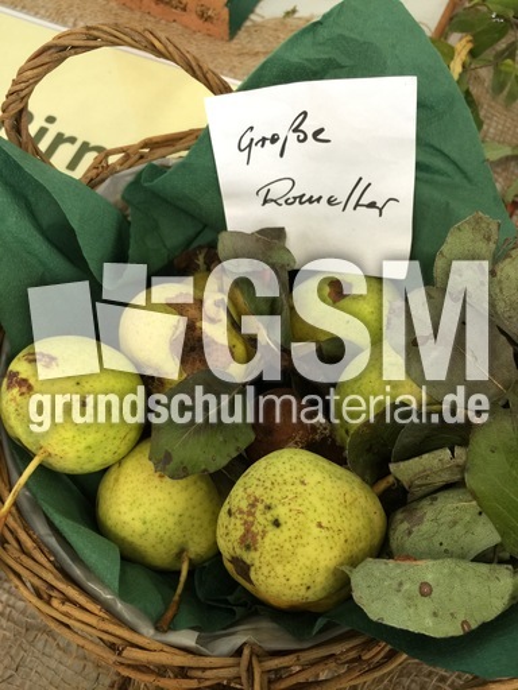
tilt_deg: -67.8
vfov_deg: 61.7
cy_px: 345
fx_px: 579
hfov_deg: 48.2
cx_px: 259
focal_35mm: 29
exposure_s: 1/15
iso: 50
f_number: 2.2
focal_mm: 4.15
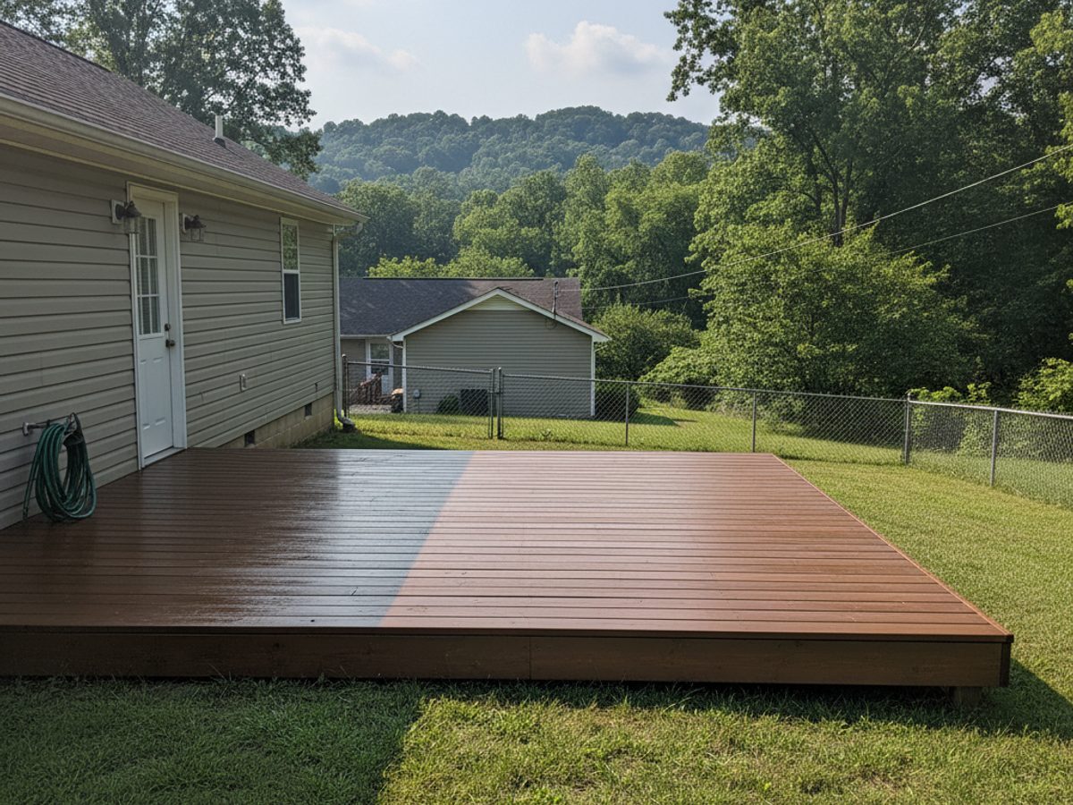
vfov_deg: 56.8
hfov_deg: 71.6
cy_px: 402
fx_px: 744
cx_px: 536
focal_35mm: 24
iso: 482
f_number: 1.78
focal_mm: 6.8
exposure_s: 1/1496
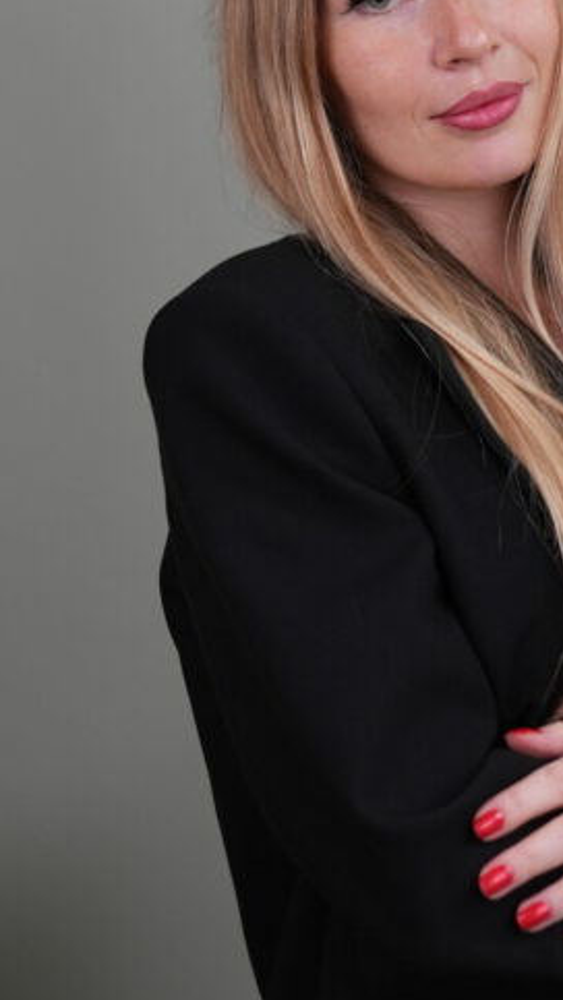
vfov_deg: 21.1
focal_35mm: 100
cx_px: 531
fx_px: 2652
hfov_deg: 12.0
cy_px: 178
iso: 1000
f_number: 2.8
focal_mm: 48
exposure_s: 1/160
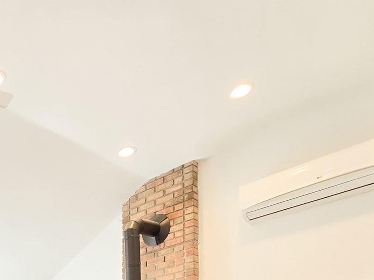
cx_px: 1
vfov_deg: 29.6
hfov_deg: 43.9
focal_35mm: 36
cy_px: 385
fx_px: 389
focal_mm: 2.2
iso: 64
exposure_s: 1/60
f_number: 2.2
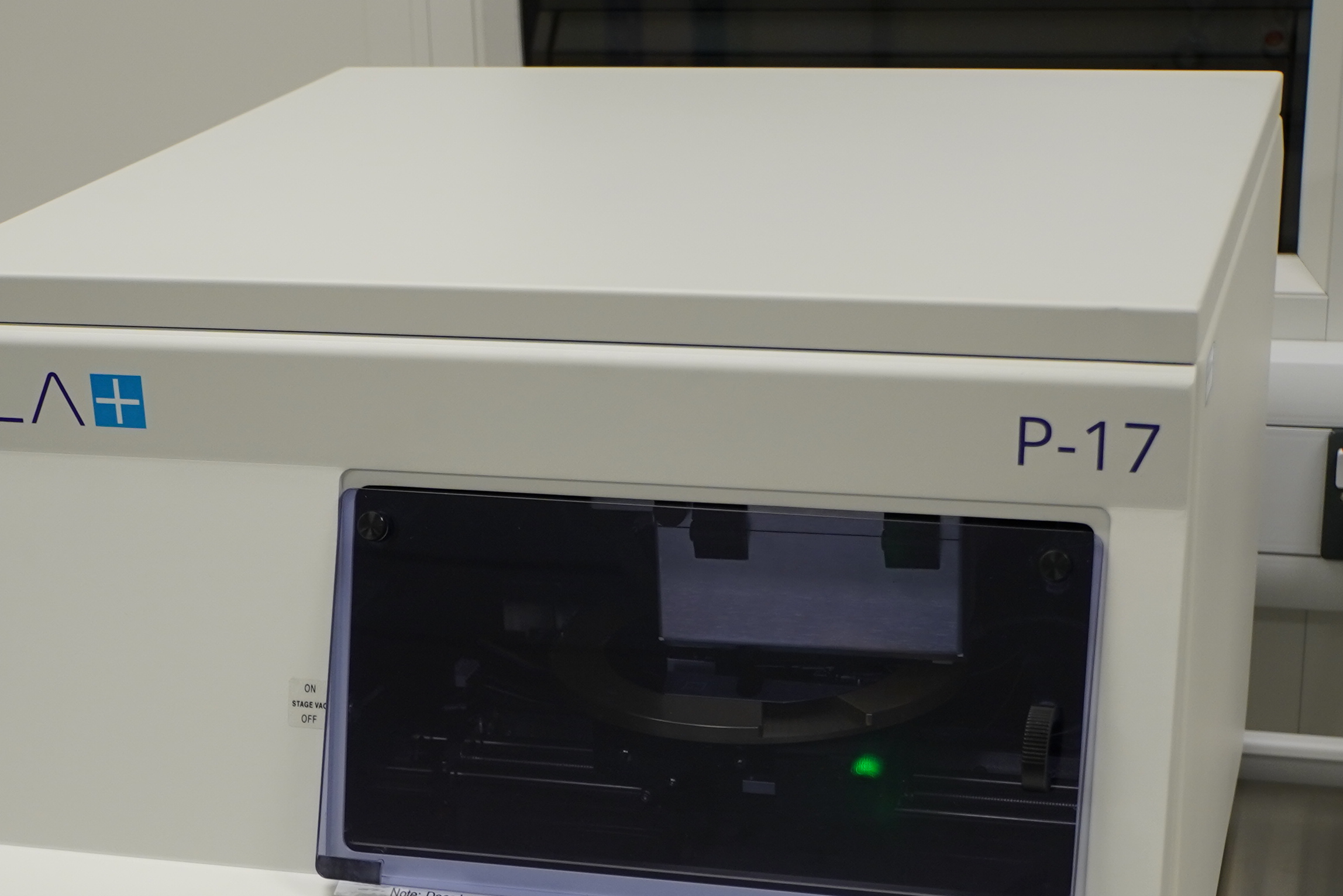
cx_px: 580
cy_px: 758
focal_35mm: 72
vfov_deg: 18.7
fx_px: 2686
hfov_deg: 28.0
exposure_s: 1/160
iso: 400
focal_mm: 28
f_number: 4
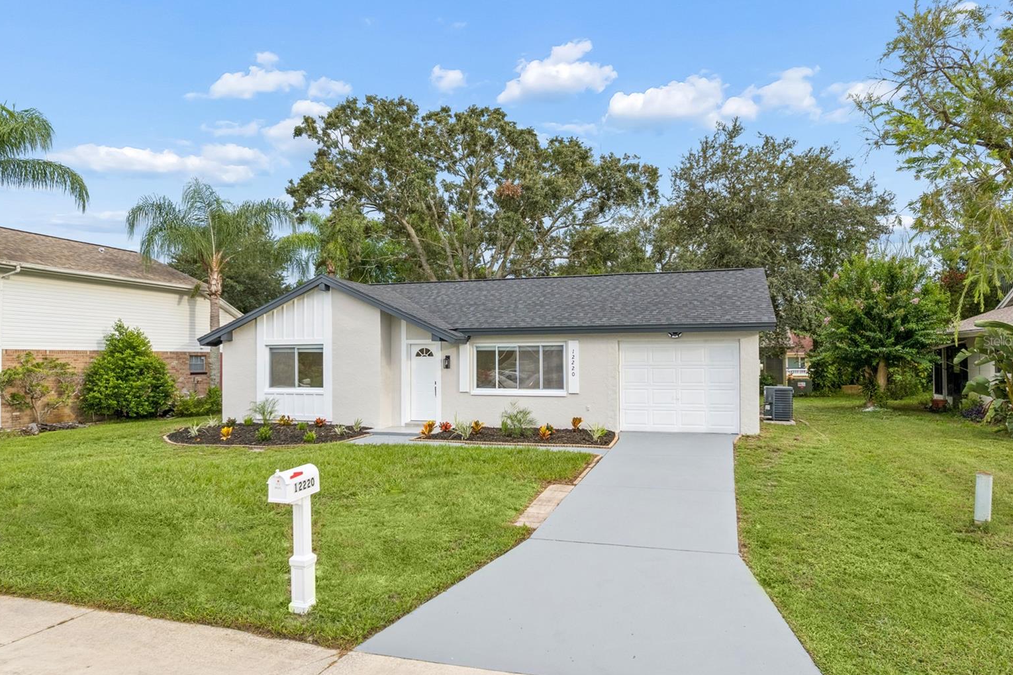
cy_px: 340
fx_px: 647
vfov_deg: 55.1
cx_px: 512
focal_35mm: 23
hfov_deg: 76.1
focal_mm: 8.4
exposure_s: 1/1000
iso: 100
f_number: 2.8
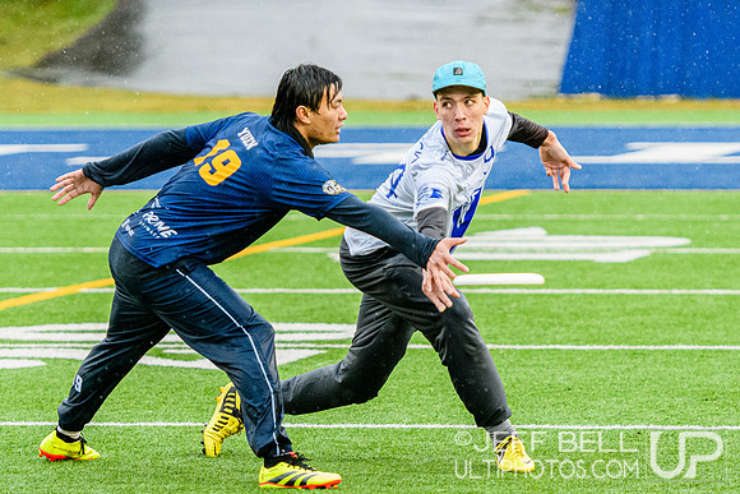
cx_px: 441
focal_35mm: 295
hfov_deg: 7.0
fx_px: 6065
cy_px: 249
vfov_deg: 4.7
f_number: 3.2
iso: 3200
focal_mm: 135
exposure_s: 1/1000
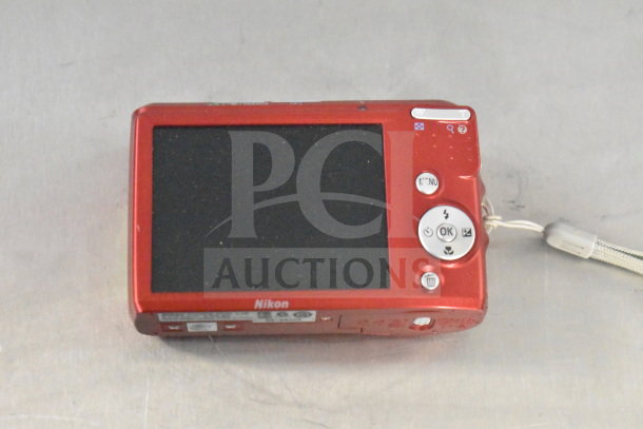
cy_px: 214
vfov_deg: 16.6
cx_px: 322
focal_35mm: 82
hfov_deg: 24.6
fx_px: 1474
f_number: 5.6
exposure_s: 1/50
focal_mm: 55
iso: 25600
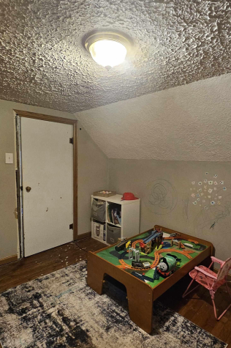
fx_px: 183
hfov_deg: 64.4
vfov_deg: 86.9
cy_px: 177
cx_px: 126
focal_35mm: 19
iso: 640
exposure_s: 1/24
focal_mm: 2.2
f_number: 2.2
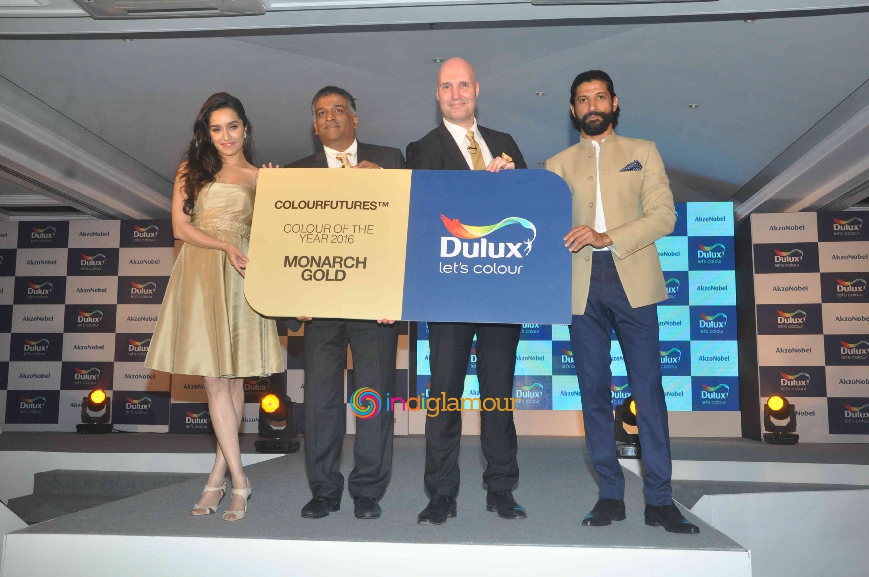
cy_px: 288
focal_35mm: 36
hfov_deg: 53.2
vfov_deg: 36.8
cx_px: 434
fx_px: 868
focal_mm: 24
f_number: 11
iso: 1250
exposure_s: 1/200
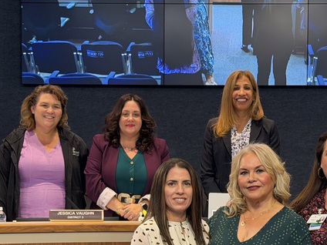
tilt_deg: -2.3
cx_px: 204
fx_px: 1096
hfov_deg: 17.0
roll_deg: -0.3
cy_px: 186
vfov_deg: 12.7
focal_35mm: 116
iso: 200
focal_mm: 6.76
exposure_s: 1/40
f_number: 1.78
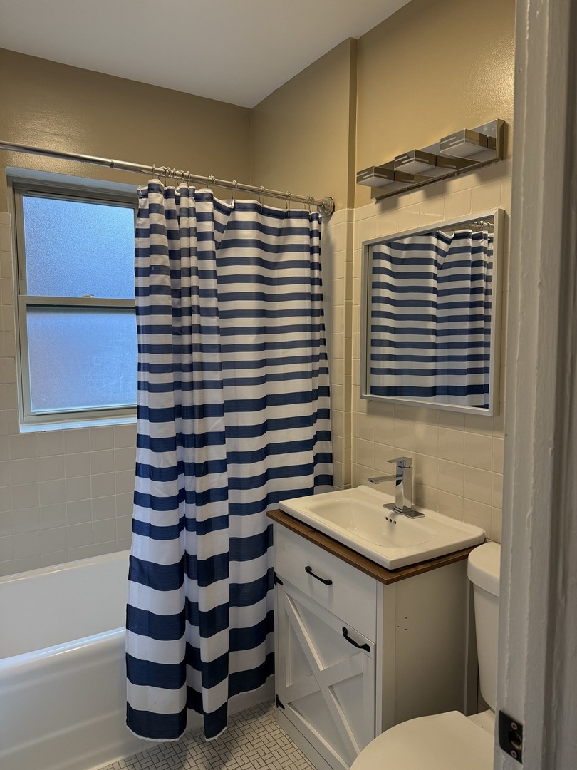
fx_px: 533
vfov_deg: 71.6
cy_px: 385
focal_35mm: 24
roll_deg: +0.1
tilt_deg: -3.6
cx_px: 288
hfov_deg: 56.8
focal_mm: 6.76
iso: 200
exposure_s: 1/144
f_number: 1.78
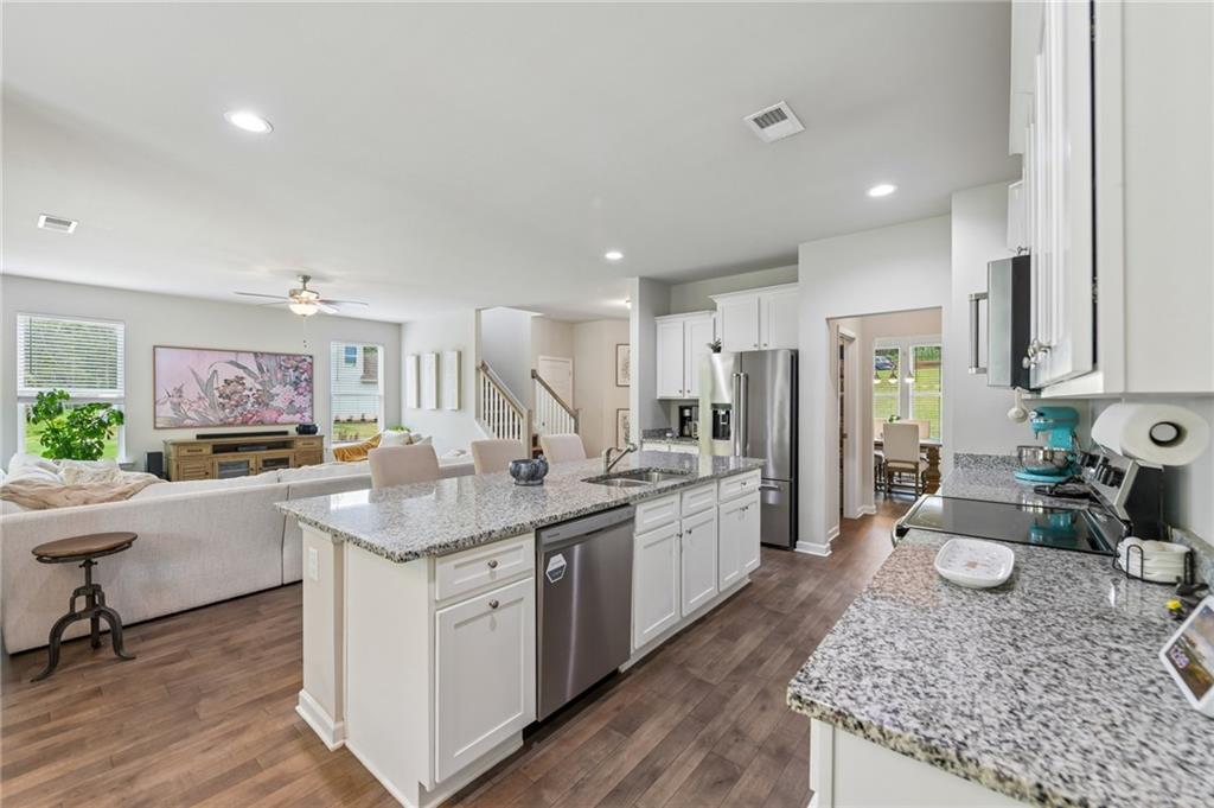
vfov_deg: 81.1
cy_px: 404
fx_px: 472
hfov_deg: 104.3
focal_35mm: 14
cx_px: 607
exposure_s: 1/15
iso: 400
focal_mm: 14
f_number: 8
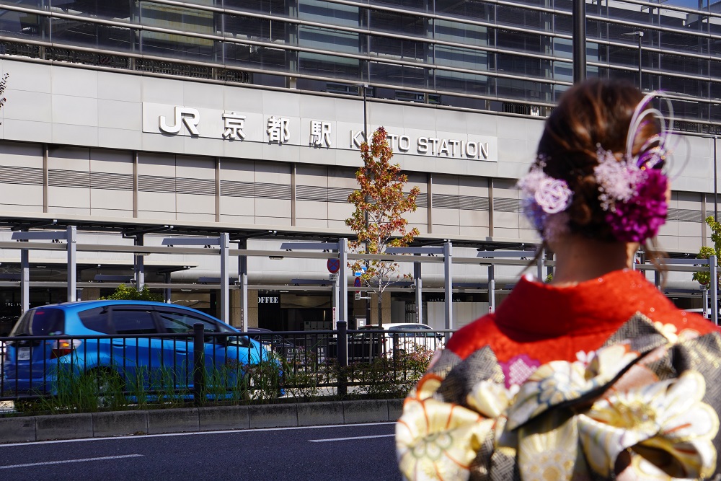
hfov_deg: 24.6
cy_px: 240
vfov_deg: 16.6
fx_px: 1652
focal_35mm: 82
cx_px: 360
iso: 100
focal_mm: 55
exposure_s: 1/200
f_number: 10
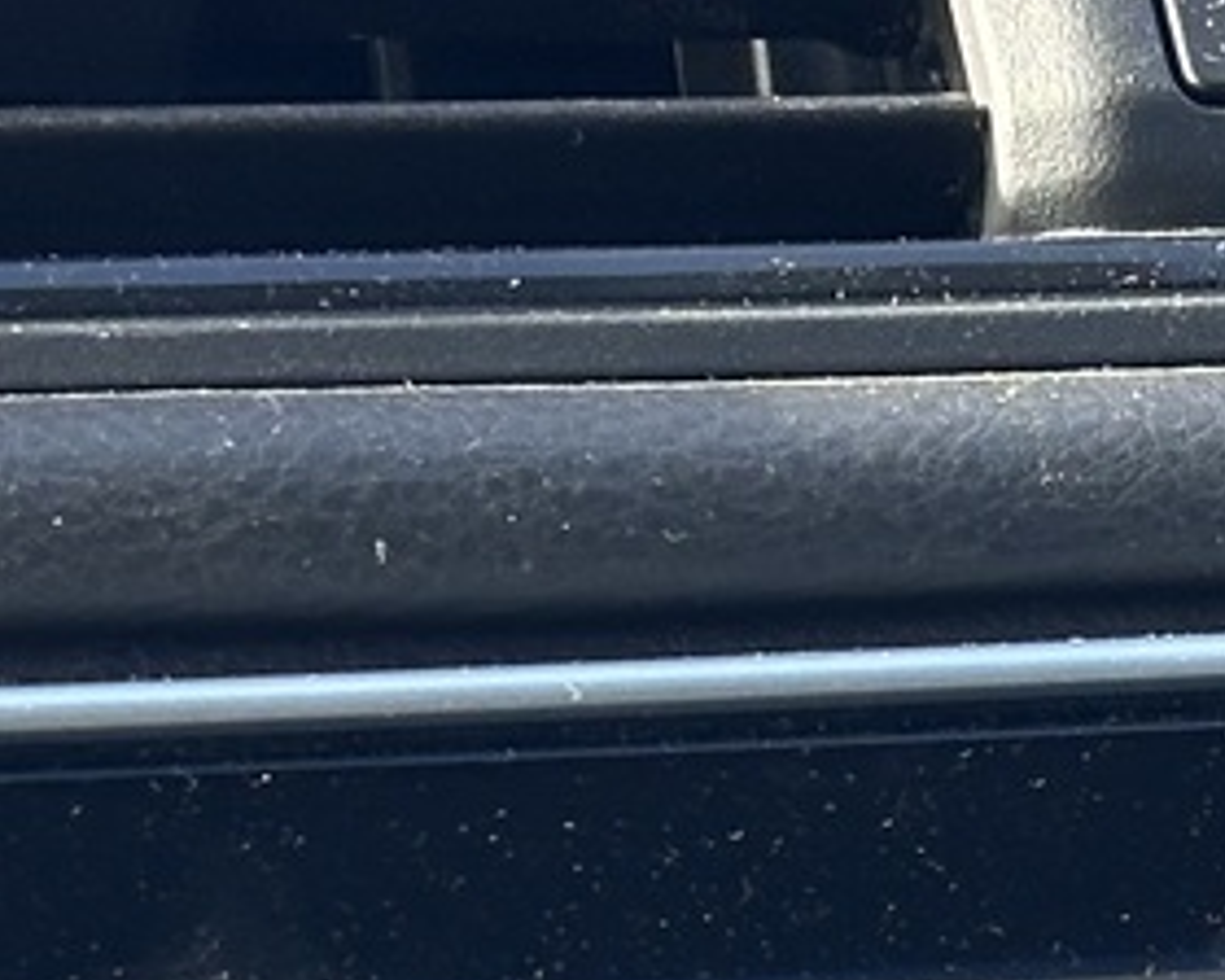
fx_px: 8738
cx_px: 1461
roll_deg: -3.7
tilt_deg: -21.6
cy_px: 1794
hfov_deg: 7.9
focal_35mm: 241
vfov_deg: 6.3
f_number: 1.78
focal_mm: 6.86
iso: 80
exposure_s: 1/167
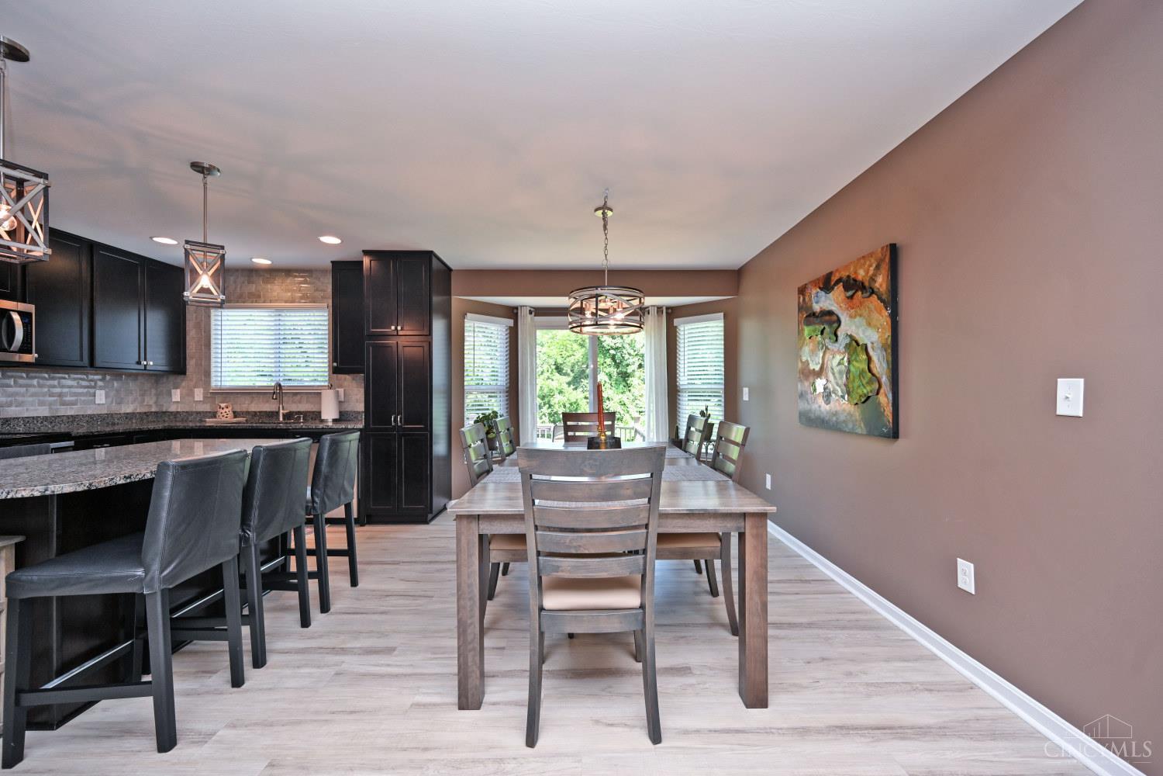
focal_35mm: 14
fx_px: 452
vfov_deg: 81.2
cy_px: 388
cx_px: 582
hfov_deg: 104.3
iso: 200
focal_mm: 14
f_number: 4.5
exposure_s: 1/80
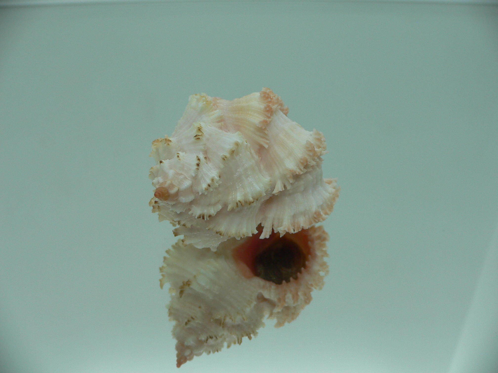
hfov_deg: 52.6
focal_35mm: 35
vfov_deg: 40.7
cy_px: 186
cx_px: 249
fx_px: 504
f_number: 2.8
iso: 80
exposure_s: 1/80
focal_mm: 4.6
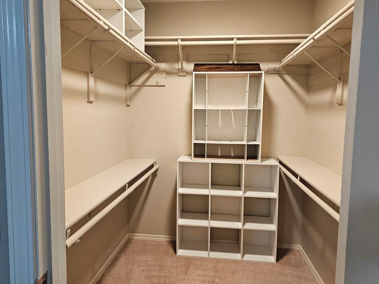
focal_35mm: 24
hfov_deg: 71.6
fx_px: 263
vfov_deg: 56.8
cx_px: 193
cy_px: 138
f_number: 1.7
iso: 500
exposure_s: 1/120
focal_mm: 6.3
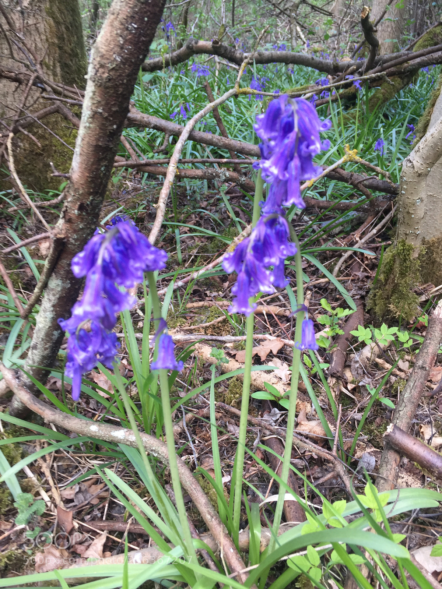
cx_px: 221
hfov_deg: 48.2
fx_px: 494
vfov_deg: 61.7
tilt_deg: -23.7
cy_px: 294
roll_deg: -2.7
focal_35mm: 29
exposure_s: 1/50
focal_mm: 4.15
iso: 32
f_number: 2.2
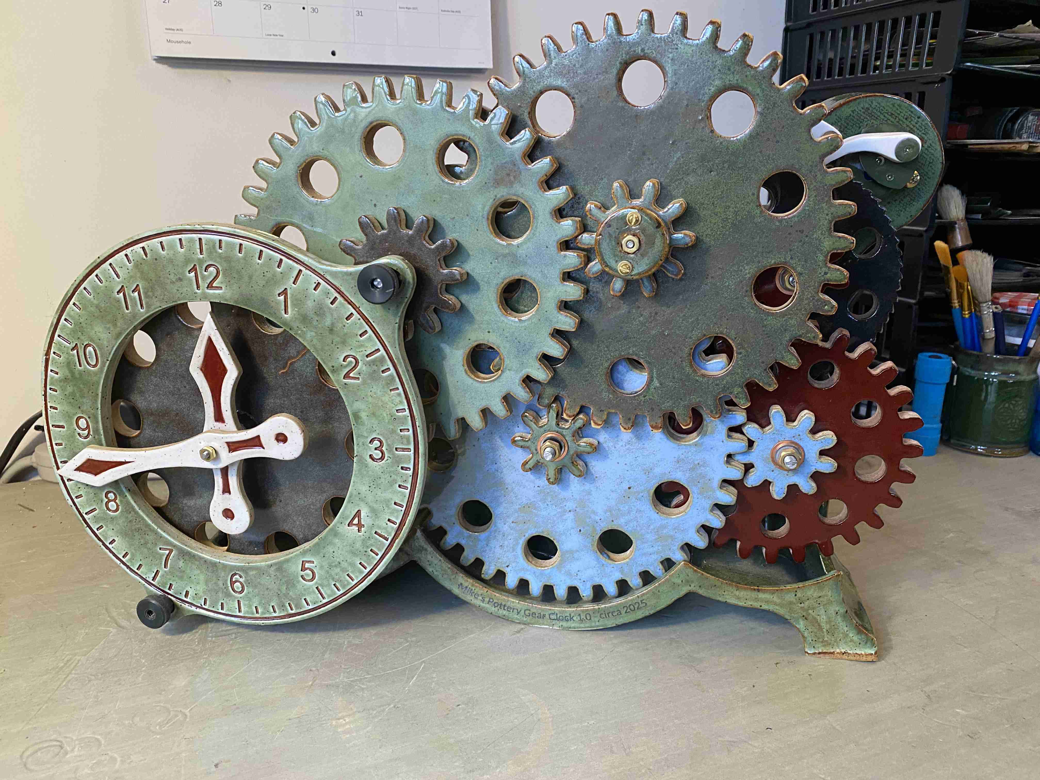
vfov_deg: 53.1
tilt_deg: -16.6
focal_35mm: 26
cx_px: 520
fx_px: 781
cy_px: 390
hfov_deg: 67.3
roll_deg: -1.0
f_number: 1.8
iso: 160
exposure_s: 1/60
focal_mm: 4.25
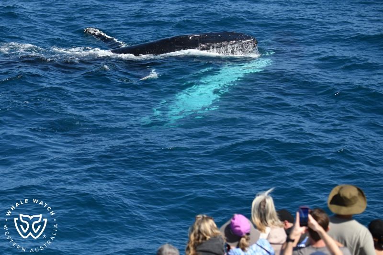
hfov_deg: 21.5
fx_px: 1010
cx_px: 192
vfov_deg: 14.4
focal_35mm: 95
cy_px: 128
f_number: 5
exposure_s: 1/8000
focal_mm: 95
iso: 900
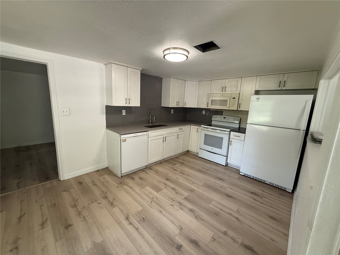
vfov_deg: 85.7
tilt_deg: -9.4
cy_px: 128
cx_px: 170
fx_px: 138
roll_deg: -2.6
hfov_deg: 102.1
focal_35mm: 14
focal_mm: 2.22
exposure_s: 1/120
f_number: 2.2
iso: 250
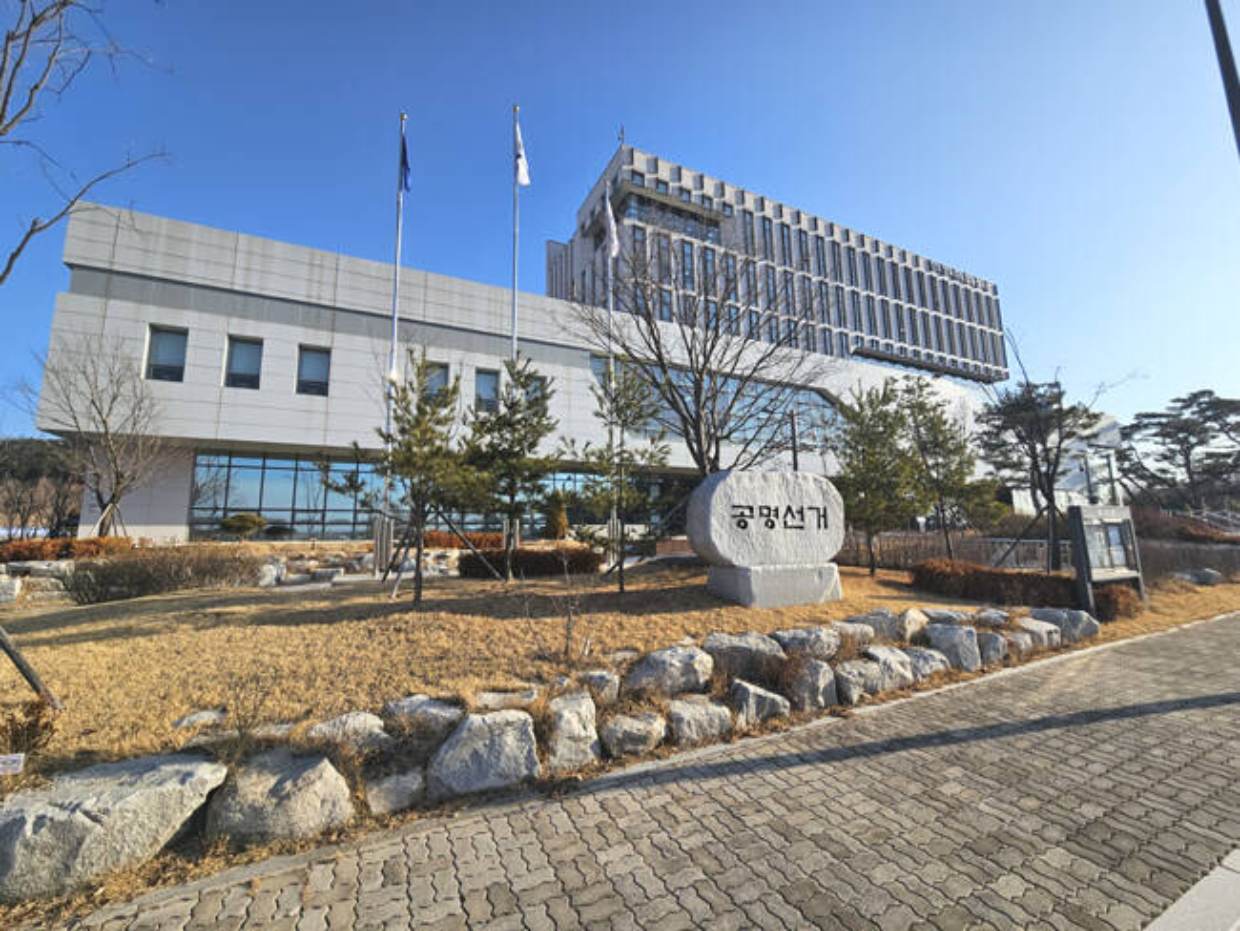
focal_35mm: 13
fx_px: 466
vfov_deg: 90.0
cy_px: 466
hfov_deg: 106.2
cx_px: 620
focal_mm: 2.2
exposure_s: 1/2333
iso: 50
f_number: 2.2
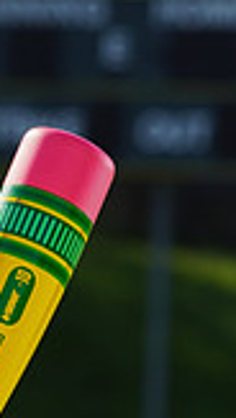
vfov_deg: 3.4
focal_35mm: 630
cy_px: 731
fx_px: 6991
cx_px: -96
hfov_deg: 1.9
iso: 100
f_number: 10
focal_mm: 169
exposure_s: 1/250
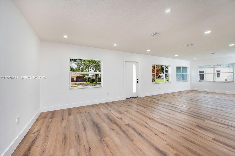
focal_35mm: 14
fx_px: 91
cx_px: 118
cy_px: 78
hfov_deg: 104.3
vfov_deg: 81.1
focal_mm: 14
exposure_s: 1/160
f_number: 8
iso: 320
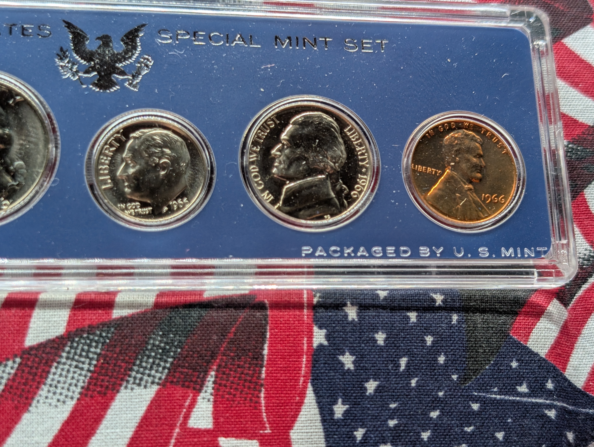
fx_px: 842
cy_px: 224
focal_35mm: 49
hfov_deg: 38.9
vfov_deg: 29.7
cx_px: 297
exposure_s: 1/44.2
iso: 34
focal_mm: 6.9
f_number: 1.68
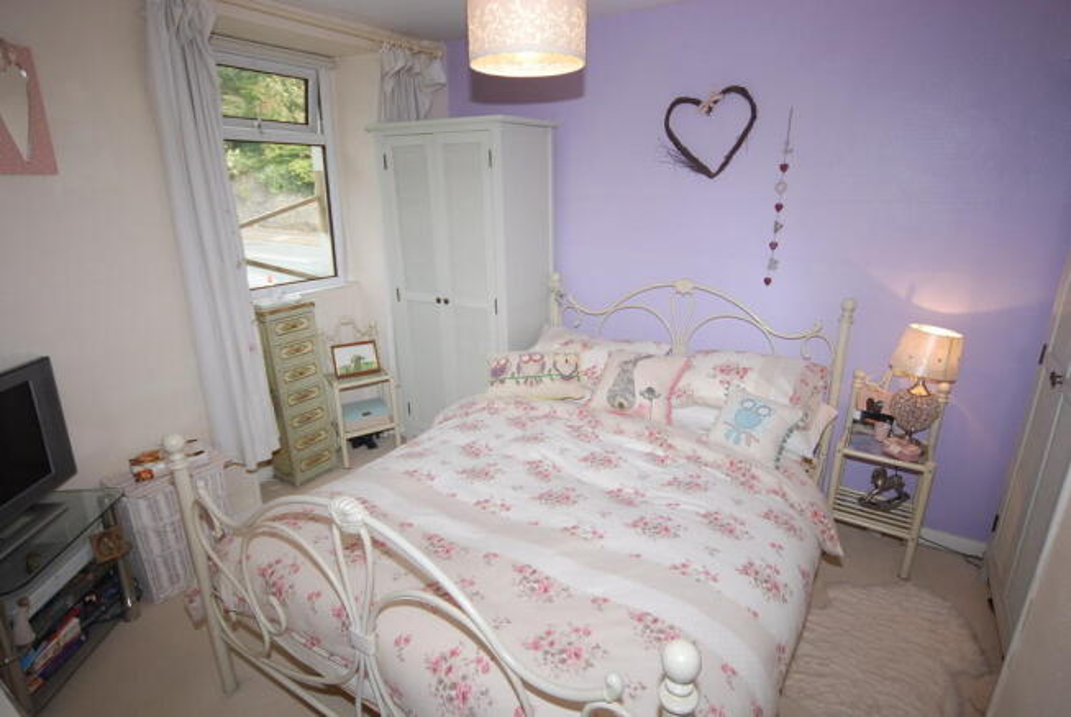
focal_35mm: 18
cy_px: 358
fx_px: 536
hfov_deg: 89.9
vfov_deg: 67.5
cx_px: 536
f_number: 4.5
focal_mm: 12
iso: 200
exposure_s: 1/60
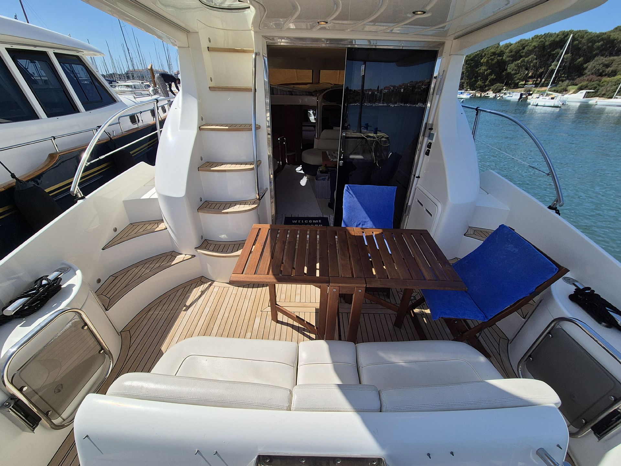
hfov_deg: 106.2
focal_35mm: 13
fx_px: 233
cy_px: 233
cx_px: 310
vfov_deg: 89.9
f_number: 2.2
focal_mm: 2.2
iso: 50
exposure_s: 1/3208
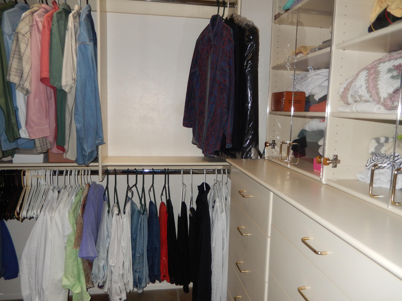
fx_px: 302
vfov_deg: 53.0
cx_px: 198
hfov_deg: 67.3
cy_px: 147
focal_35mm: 26
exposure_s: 1/30
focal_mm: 4.5
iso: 200
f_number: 3.4
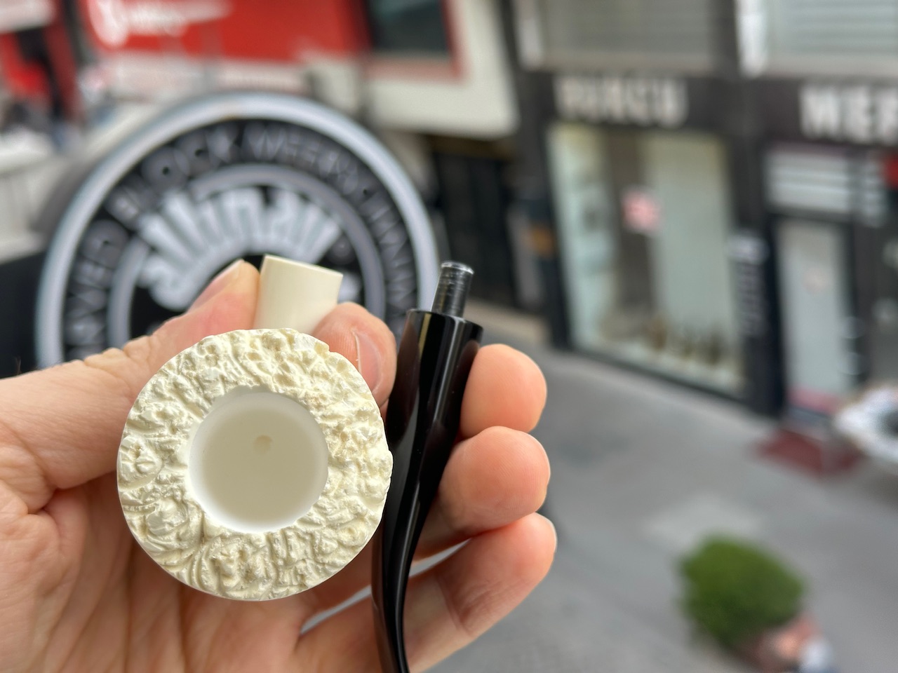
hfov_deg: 39.7
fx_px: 1245
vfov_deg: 30.3
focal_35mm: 48
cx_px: 449
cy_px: 336
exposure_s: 1/360
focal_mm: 6.86
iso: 64
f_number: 1.78
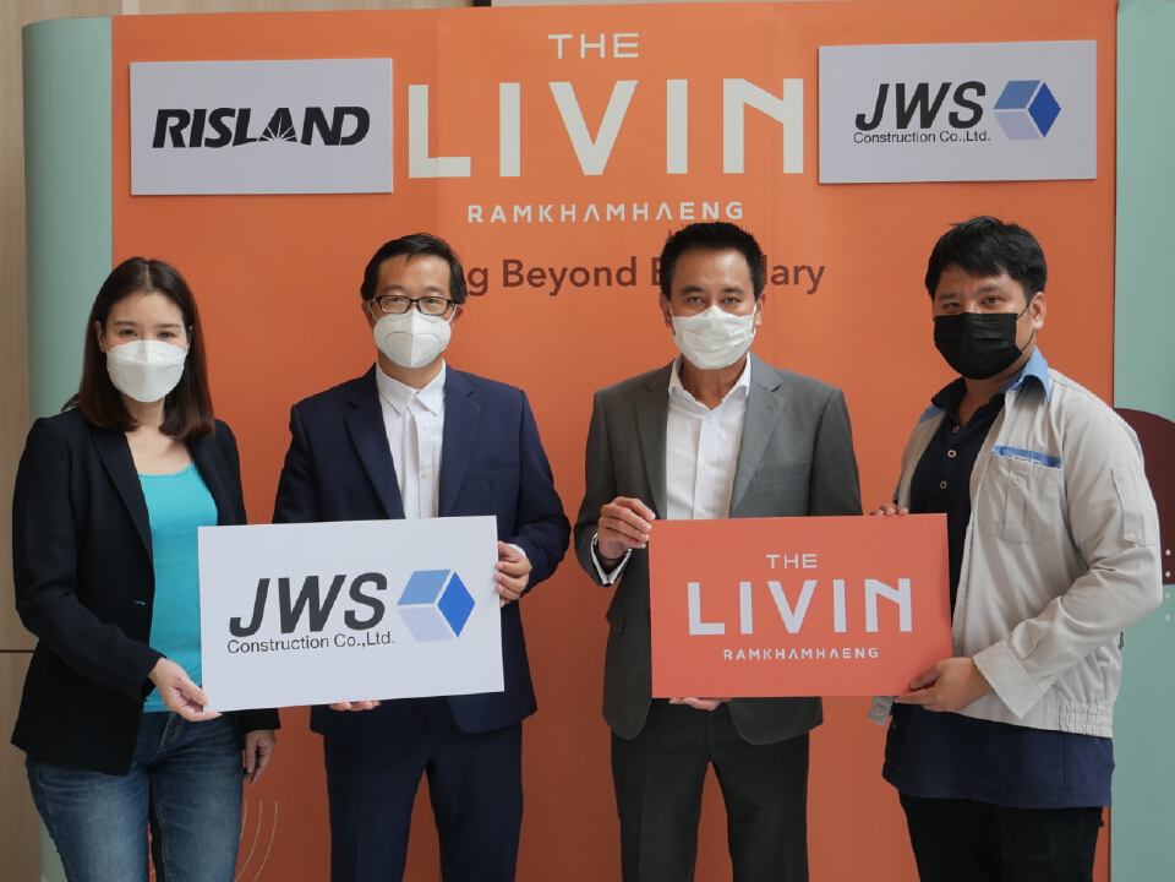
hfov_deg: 42.9
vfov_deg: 32.9
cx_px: 588
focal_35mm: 44
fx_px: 1494
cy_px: 441
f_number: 4.8
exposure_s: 1/60
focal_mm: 22
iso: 500
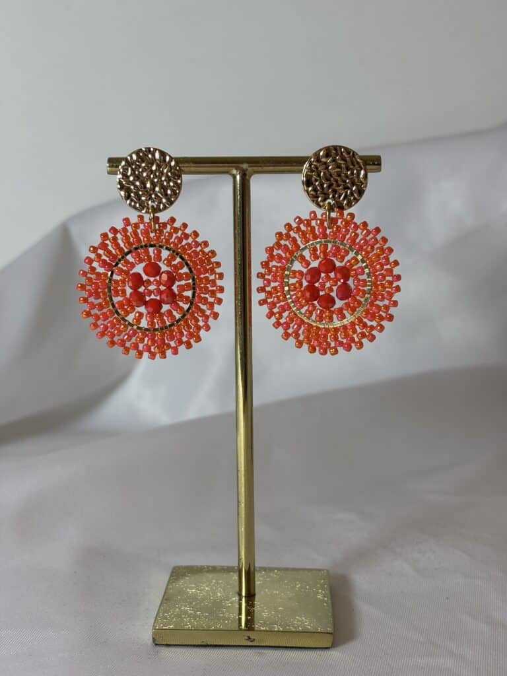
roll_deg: -0.5
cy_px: 338
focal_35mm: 52
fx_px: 1015
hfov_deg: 28.0
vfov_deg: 36.8
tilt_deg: -8.0
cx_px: 254
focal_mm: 5.96
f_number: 1.6
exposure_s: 1/108
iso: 25
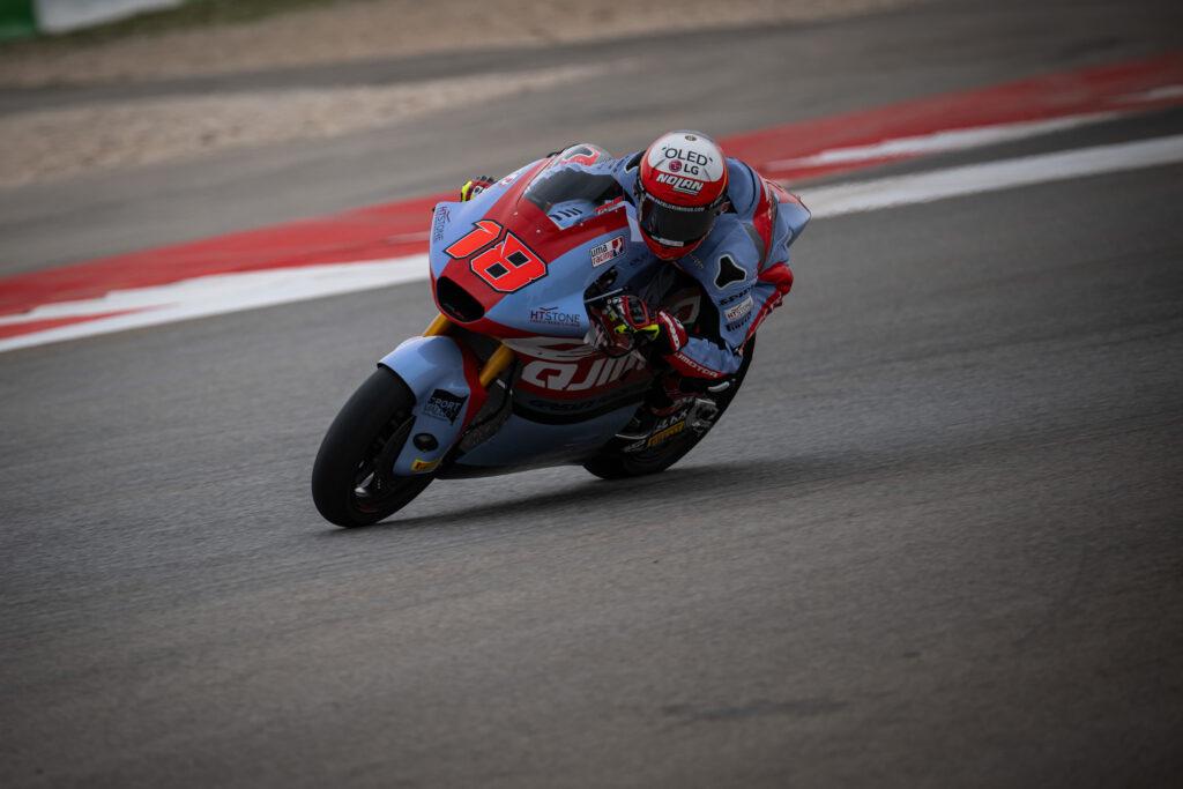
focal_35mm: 469
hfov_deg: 4.4
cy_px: 329
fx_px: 15426
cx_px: 489
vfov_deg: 2.9
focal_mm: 400
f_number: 4.5
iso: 400
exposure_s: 1/1250
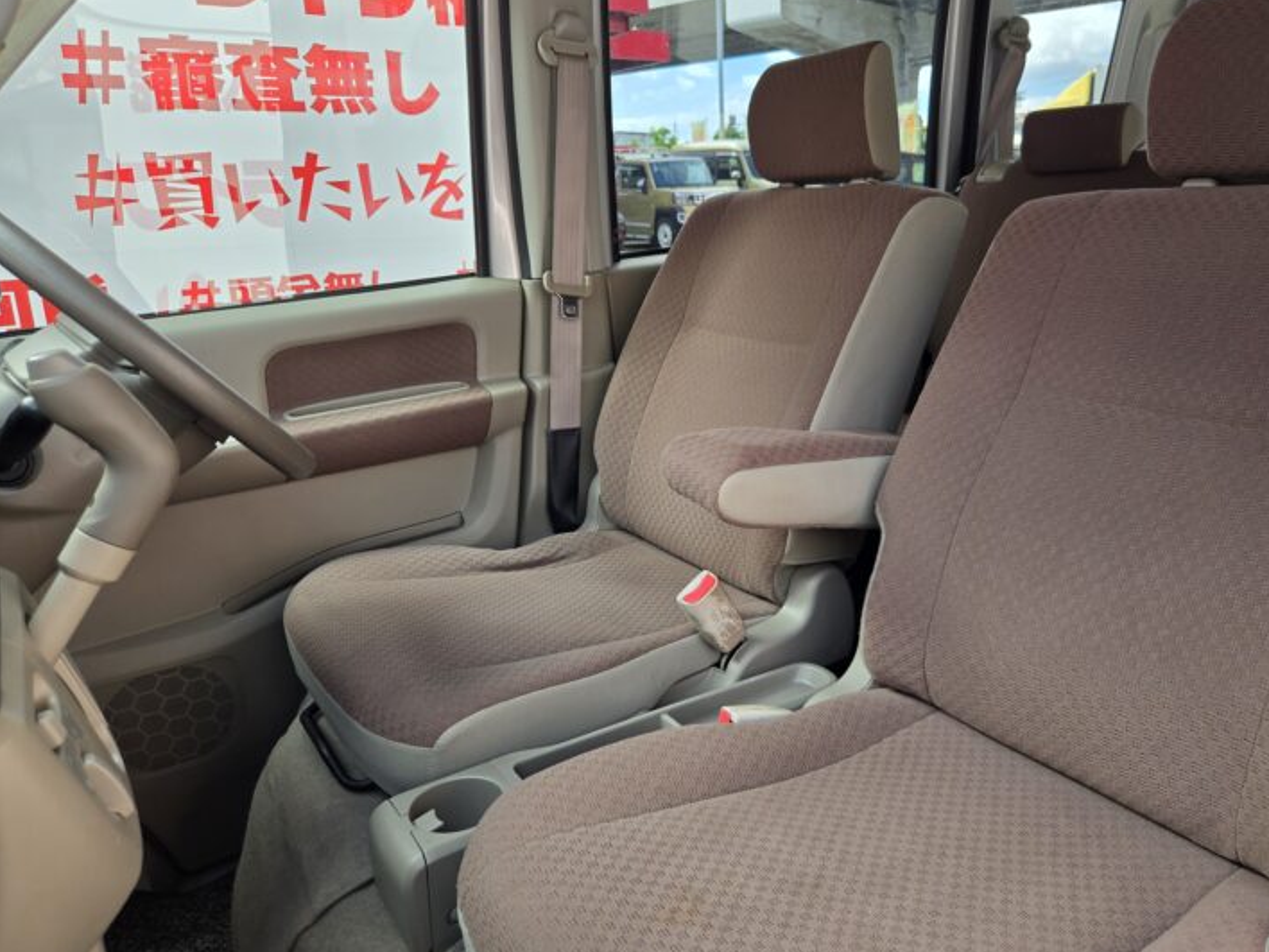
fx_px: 953
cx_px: 713
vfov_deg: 53.0
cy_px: 443
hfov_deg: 67.1
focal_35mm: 26
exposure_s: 1/191
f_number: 1.8
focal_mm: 5.4
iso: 25
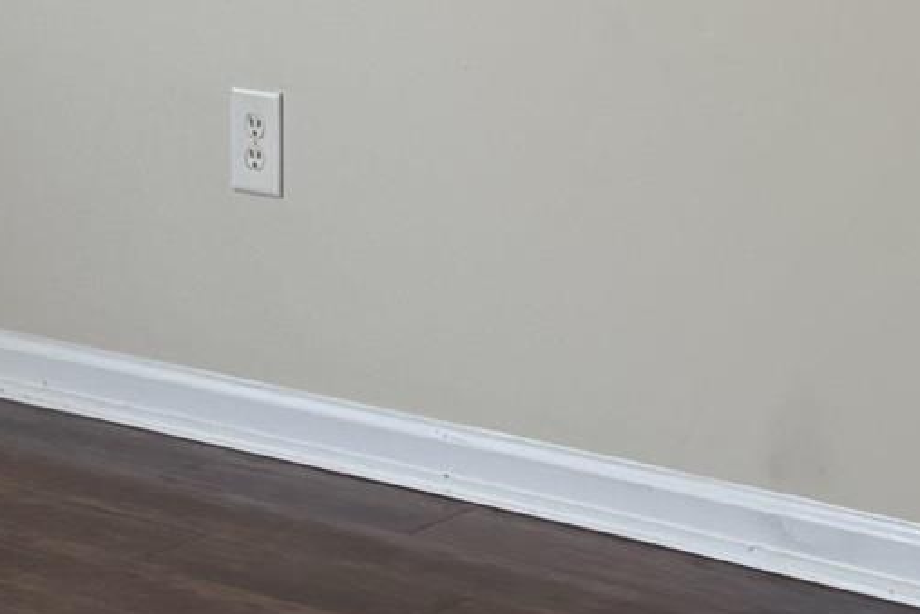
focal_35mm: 151
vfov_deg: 8.7
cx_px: 714
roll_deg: +0.8
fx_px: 3860
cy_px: -565
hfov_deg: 13.5
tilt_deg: -1.9
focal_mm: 6.76
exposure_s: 1/192
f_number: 1.78
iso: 80
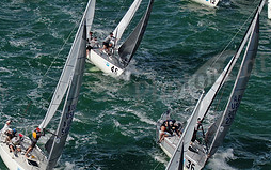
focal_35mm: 116
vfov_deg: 11.2
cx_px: 71
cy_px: 154
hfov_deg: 17.9
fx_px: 857
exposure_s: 1/1250
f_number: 3.8
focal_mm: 8.6
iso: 100
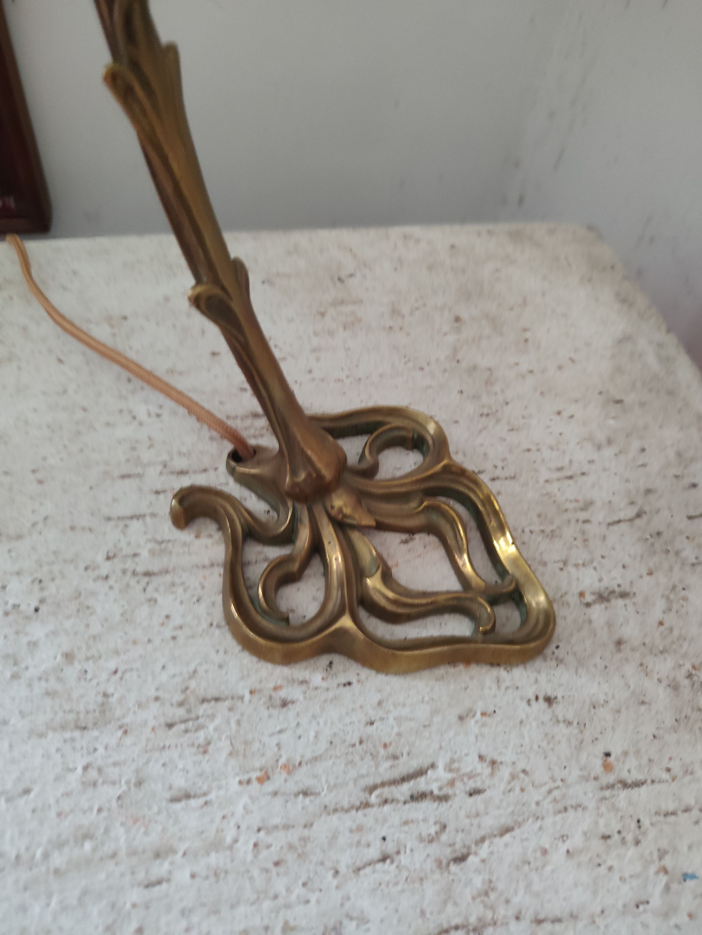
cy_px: 468
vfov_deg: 71.6
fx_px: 649
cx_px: 351
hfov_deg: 56.8
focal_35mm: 24
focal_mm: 5.24
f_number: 1.7
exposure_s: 1/25
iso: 1345
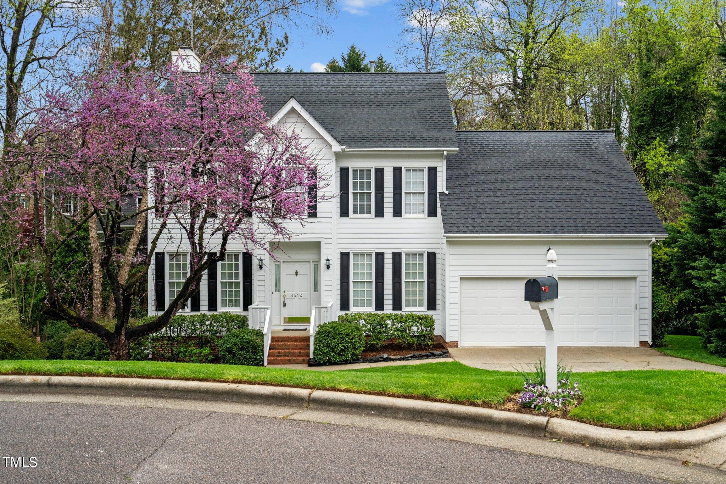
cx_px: 363
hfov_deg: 54.4
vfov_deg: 37.8
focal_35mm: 35
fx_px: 706
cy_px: 242
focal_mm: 35
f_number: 4
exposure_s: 1/200
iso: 1250
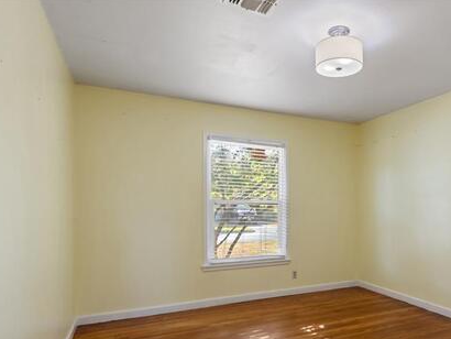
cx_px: 302
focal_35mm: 24
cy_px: 232
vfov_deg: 55.4
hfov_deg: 69.4
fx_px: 313
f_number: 9
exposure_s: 1/8
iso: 250
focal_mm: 16
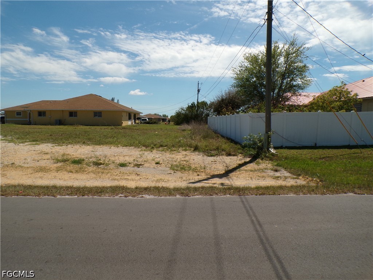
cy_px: 140
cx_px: 186
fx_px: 259
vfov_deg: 56.8
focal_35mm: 24
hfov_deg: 71.6
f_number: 5.8
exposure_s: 1/800
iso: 100
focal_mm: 4.3
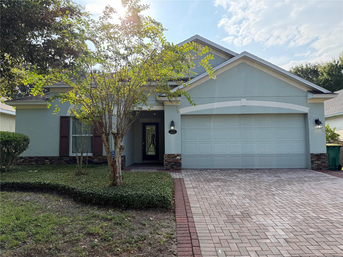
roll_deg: +1.3
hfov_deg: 71.6
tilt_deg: +2.9
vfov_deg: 56.8
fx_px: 238
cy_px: 128
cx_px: 172
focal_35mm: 24
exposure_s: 1/2000
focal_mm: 6.76
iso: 100
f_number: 1.78
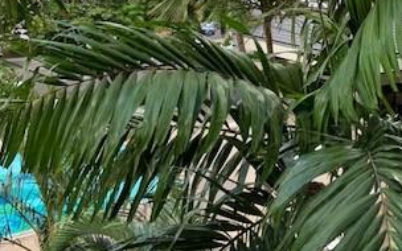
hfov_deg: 34.0
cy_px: 25
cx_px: 325
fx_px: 635
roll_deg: -0.5
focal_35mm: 58
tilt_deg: -6.4
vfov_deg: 21.9
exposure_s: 1/121
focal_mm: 4.25
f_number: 1.8
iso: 25
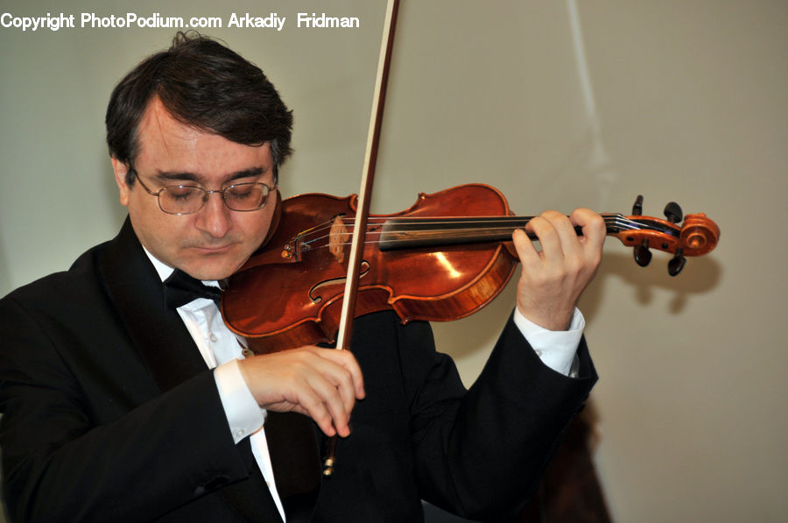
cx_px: 394
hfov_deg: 9.2
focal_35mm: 225
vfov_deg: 6.1
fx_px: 4917
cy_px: 262
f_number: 5.6
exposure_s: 1/60
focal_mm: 150
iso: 200
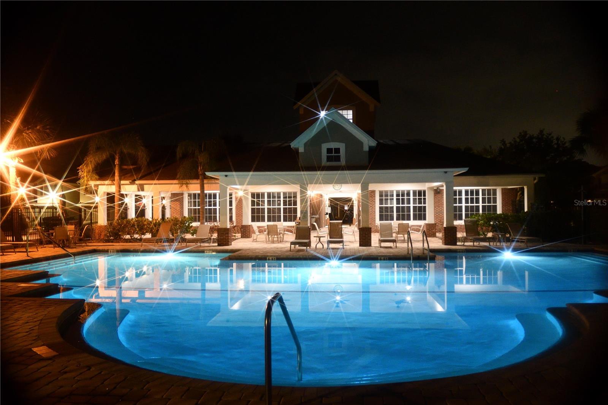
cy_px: 202
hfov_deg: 67.4
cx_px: 304
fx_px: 456
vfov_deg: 47.9
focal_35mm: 27
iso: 2000
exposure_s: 1/20
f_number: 3.5
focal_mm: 18
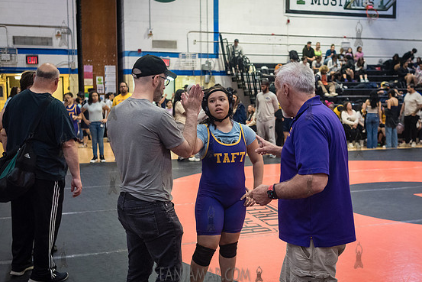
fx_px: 528
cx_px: 244
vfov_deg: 29.9
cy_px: 146
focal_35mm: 45
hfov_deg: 43.5
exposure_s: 1/400
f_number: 3.2
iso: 5000
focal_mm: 35
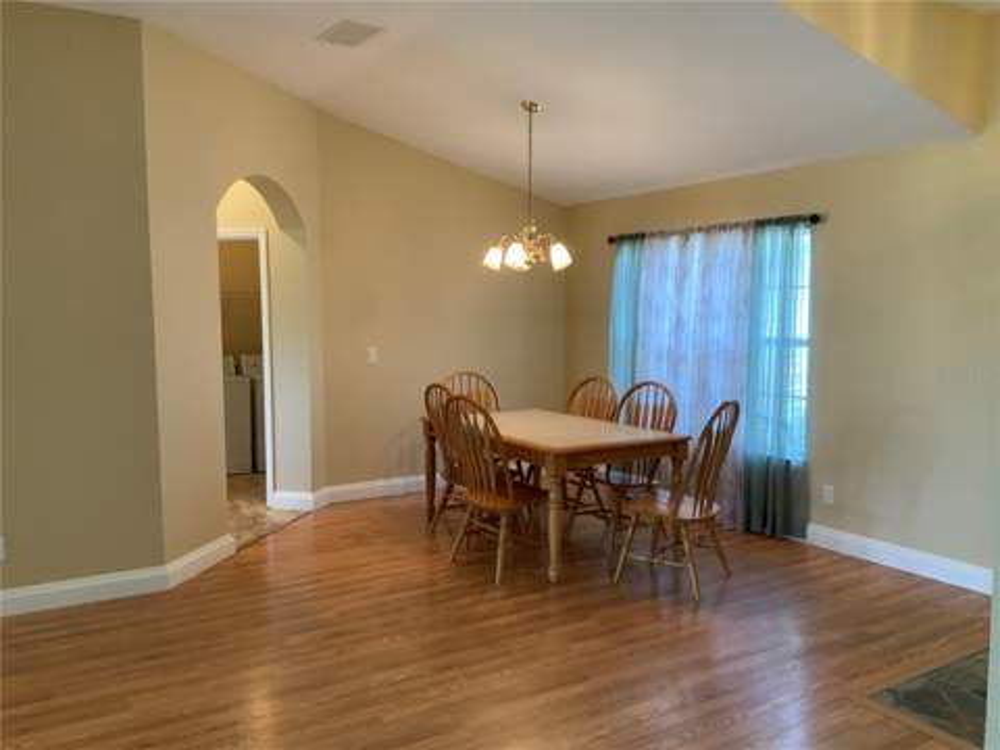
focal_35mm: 29
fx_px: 838
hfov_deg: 61.7
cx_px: 500
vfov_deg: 48.2
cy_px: 375
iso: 125
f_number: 1.8
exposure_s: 1/60
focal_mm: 3
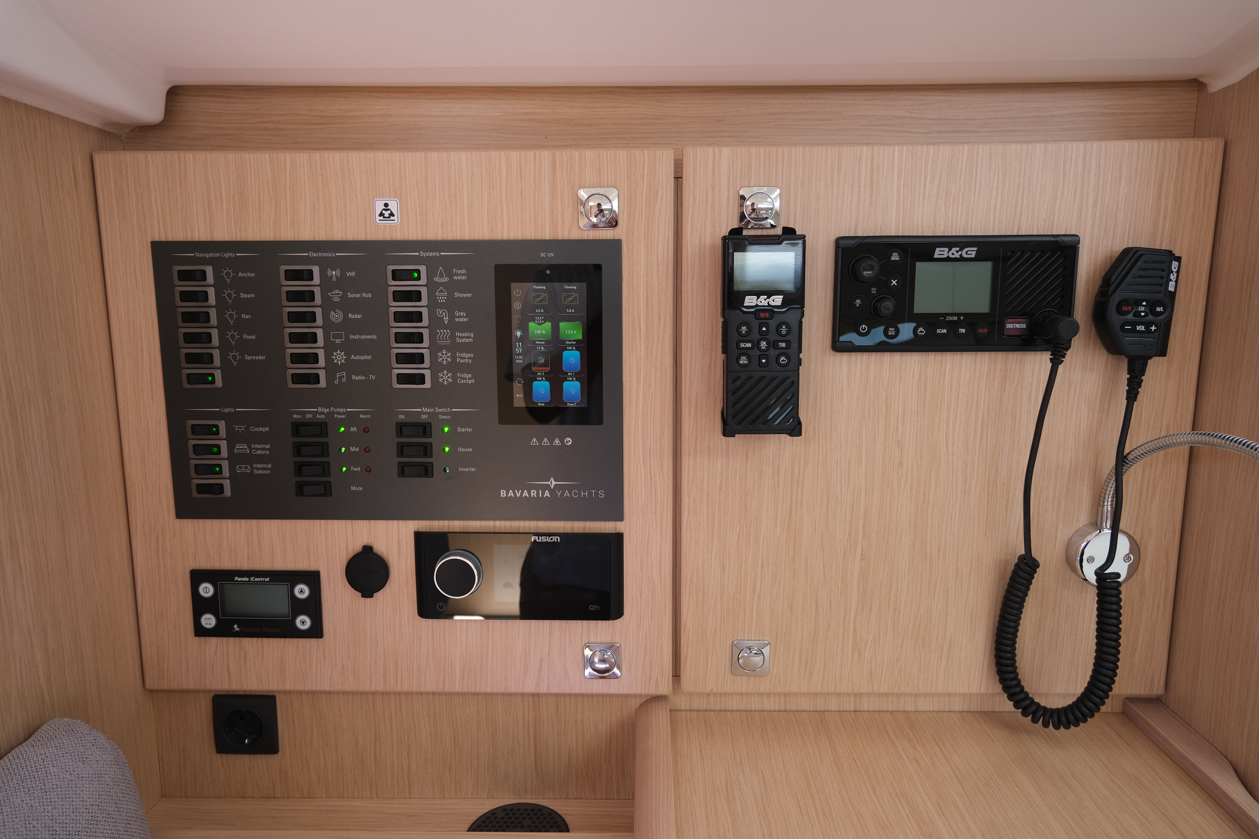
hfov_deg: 73.7
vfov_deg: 53.1
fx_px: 839
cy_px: 420
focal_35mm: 24
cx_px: 630
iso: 250
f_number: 4
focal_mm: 16
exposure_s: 1/40
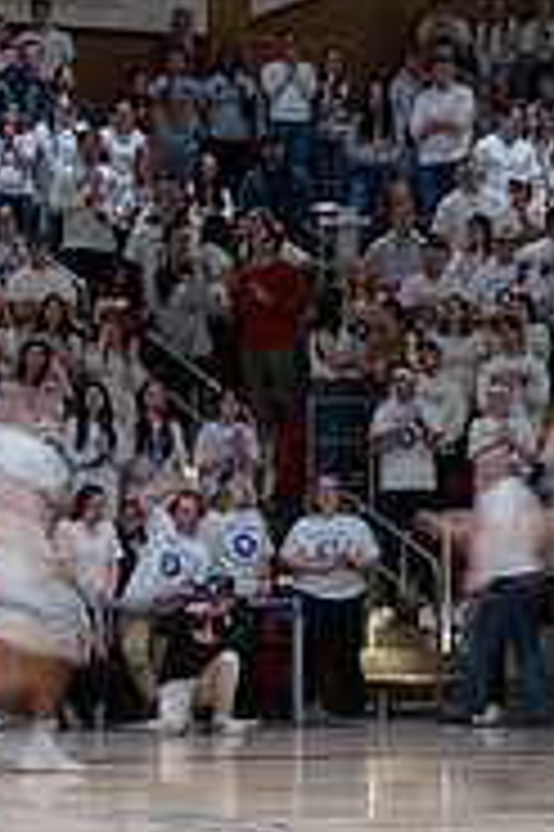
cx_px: 86
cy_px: 358
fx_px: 5087
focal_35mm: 220
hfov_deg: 6.2
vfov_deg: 9.4
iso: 160
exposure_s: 1/5
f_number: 6.3
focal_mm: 70
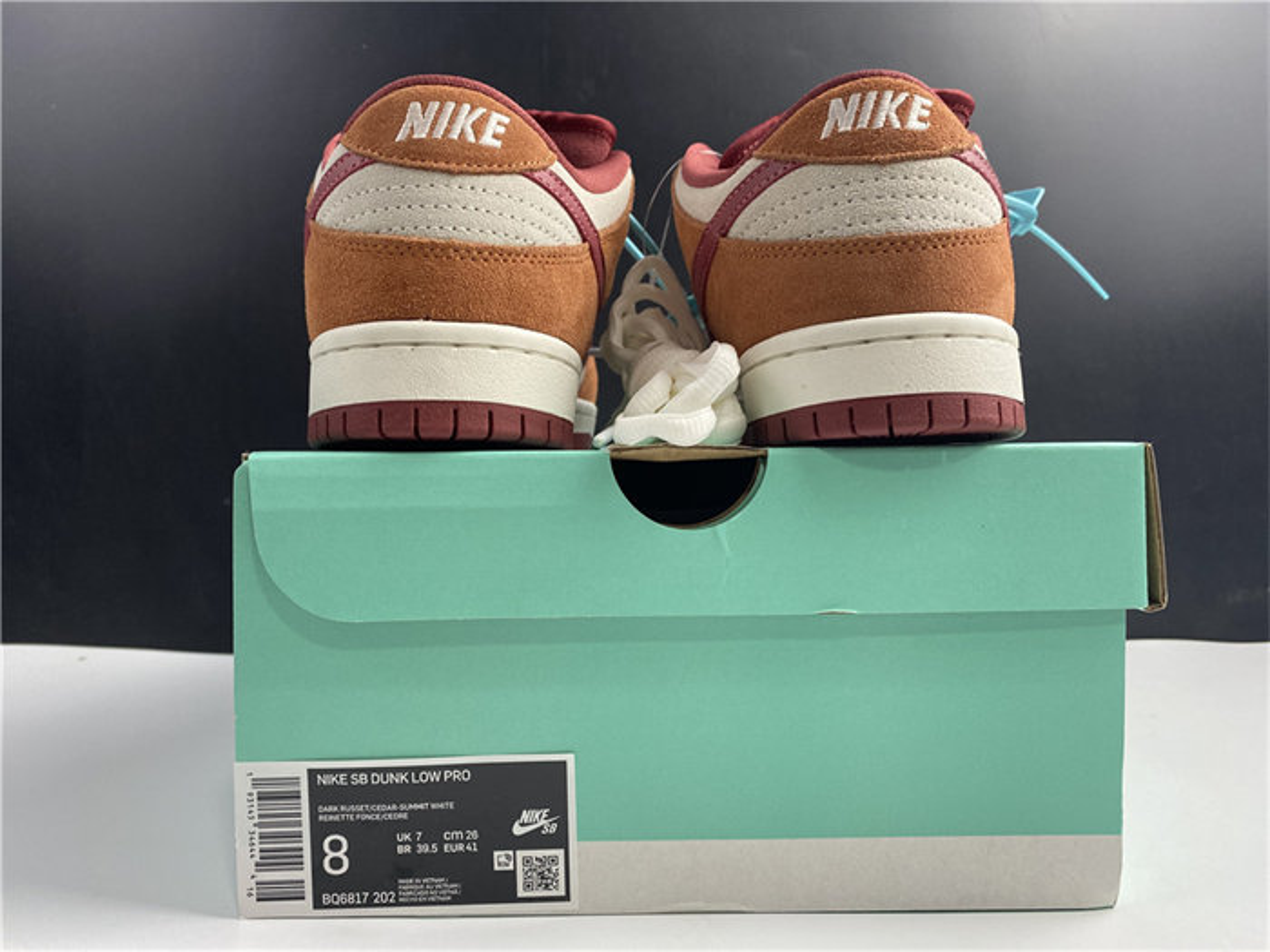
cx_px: 635
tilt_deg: +2.1
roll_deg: +1.1
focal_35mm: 26
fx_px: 954
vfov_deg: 53.1
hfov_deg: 67.3
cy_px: 476
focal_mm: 4.25
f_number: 1.8
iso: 100
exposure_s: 1/121
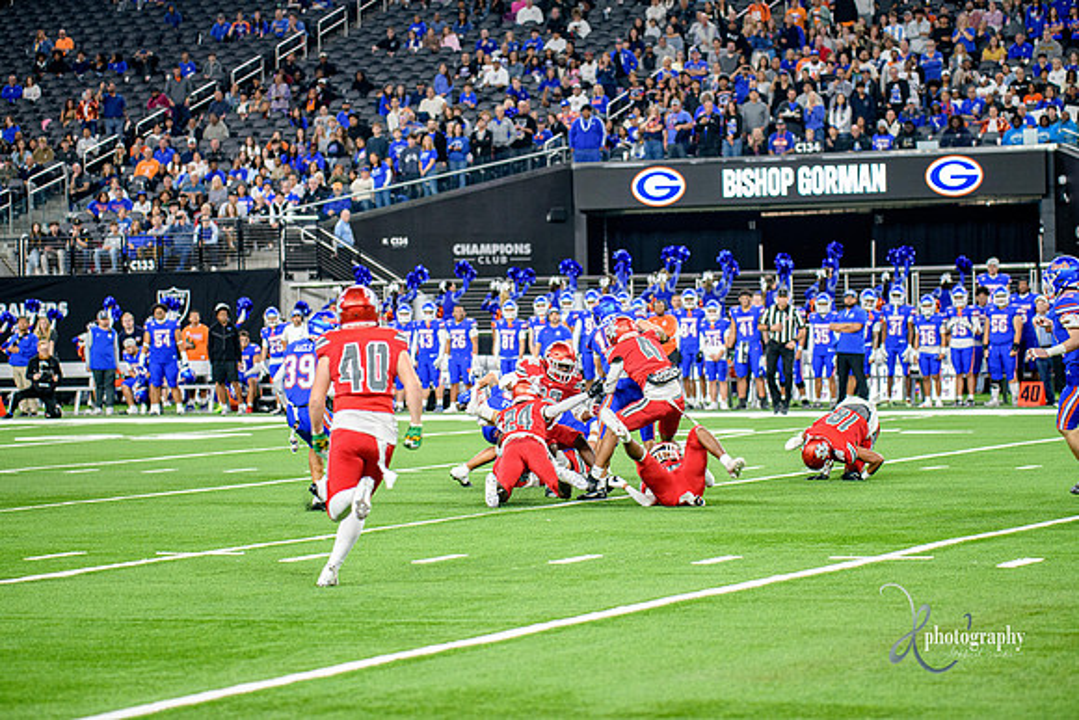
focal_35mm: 125
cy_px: 360
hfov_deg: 16.4
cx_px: 540
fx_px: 3747
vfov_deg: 11.0
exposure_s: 1/400
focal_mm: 125
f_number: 2.8
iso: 1250
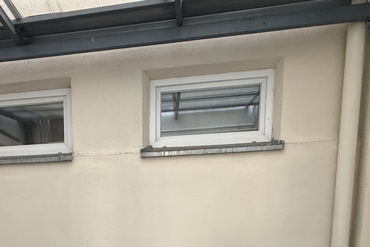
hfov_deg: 54.4
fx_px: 349
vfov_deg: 33.5
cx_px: 116
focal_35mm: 34
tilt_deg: -7.8
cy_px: 276
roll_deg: +0.3
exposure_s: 1/66
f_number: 2.2
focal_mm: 2.22
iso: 320
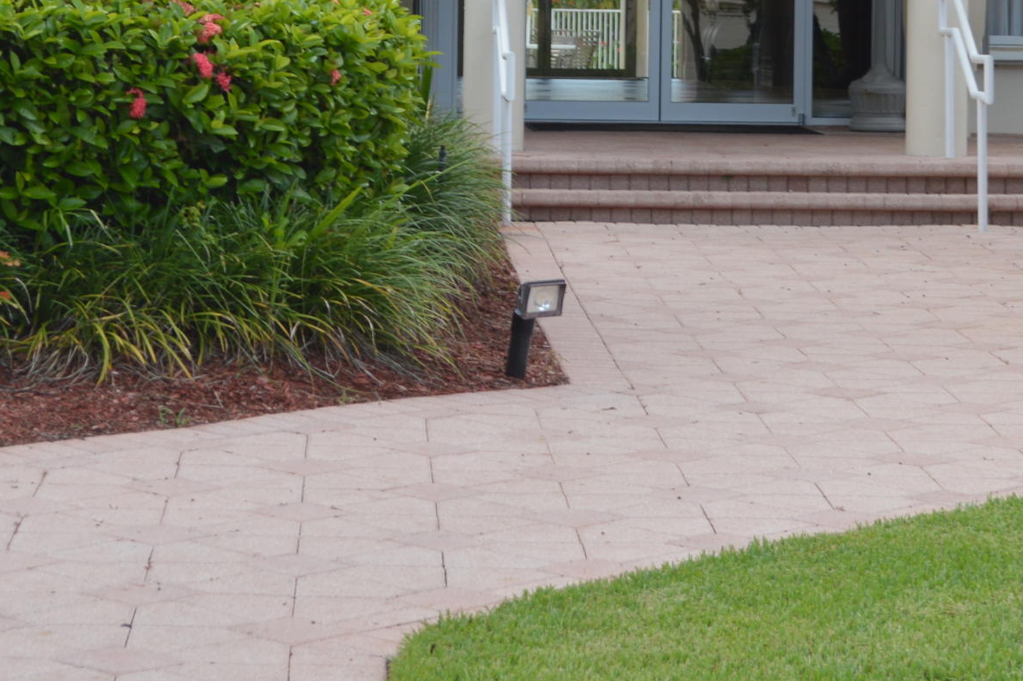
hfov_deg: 16.8
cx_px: 590
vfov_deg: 11.0
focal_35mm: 122
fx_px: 3464
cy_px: -128
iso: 110
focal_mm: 32
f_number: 5.6
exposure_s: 1/125
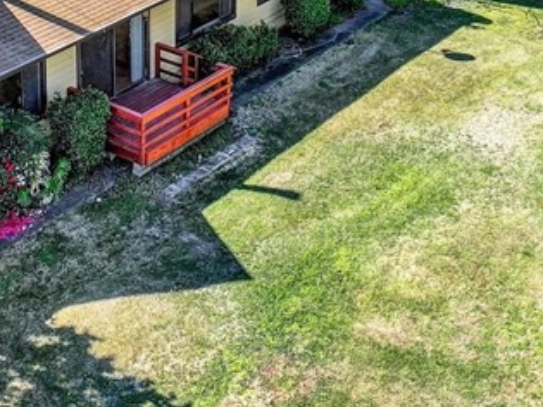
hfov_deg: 24.8
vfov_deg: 18.0
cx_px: 143
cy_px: -80
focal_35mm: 78
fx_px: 1223
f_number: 2.8
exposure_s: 1/1600
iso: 240
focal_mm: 12.3
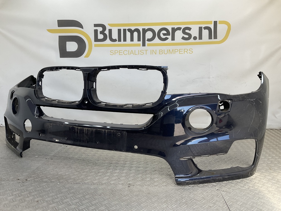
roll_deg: -0.8
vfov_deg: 48.2
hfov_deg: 61.7
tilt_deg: -9.2
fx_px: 235
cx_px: 140
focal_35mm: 29
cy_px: 106
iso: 16
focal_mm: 3
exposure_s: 1/188
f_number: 1.8
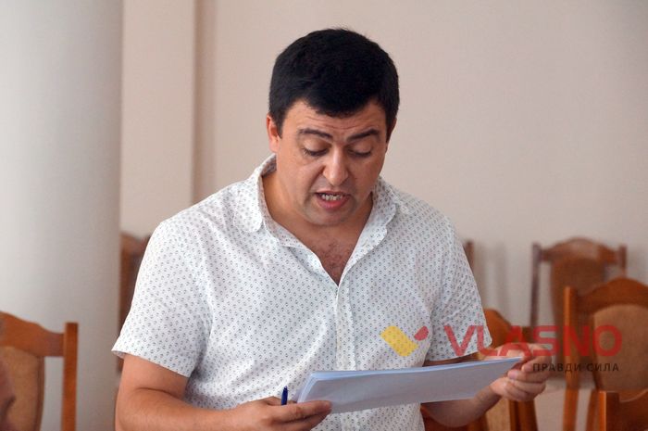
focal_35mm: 150
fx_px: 2697
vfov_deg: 9.1
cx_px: 324
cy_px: 216
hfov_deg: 13.7
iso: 3200
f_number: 5.6
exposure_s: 1/160
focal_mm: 100
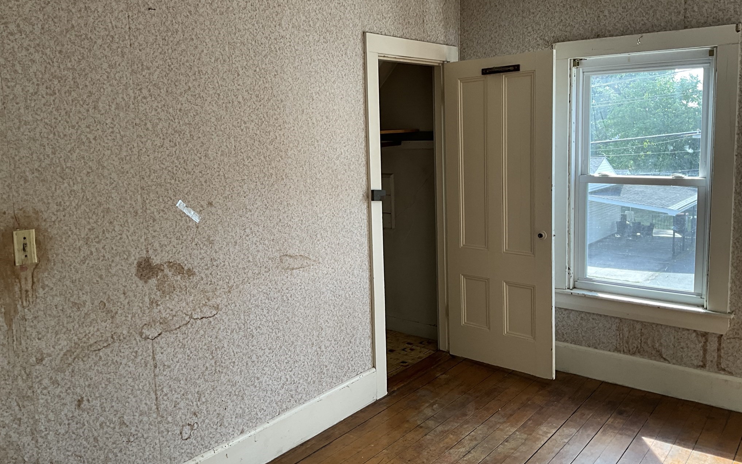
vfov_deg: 40.5
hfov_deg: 61.2
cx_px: 374
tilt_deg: -6.4
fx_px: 627
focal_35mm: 31
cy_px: 208
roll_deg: +2.6
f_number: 1.8
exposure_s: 1/122
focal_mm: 3
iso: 40
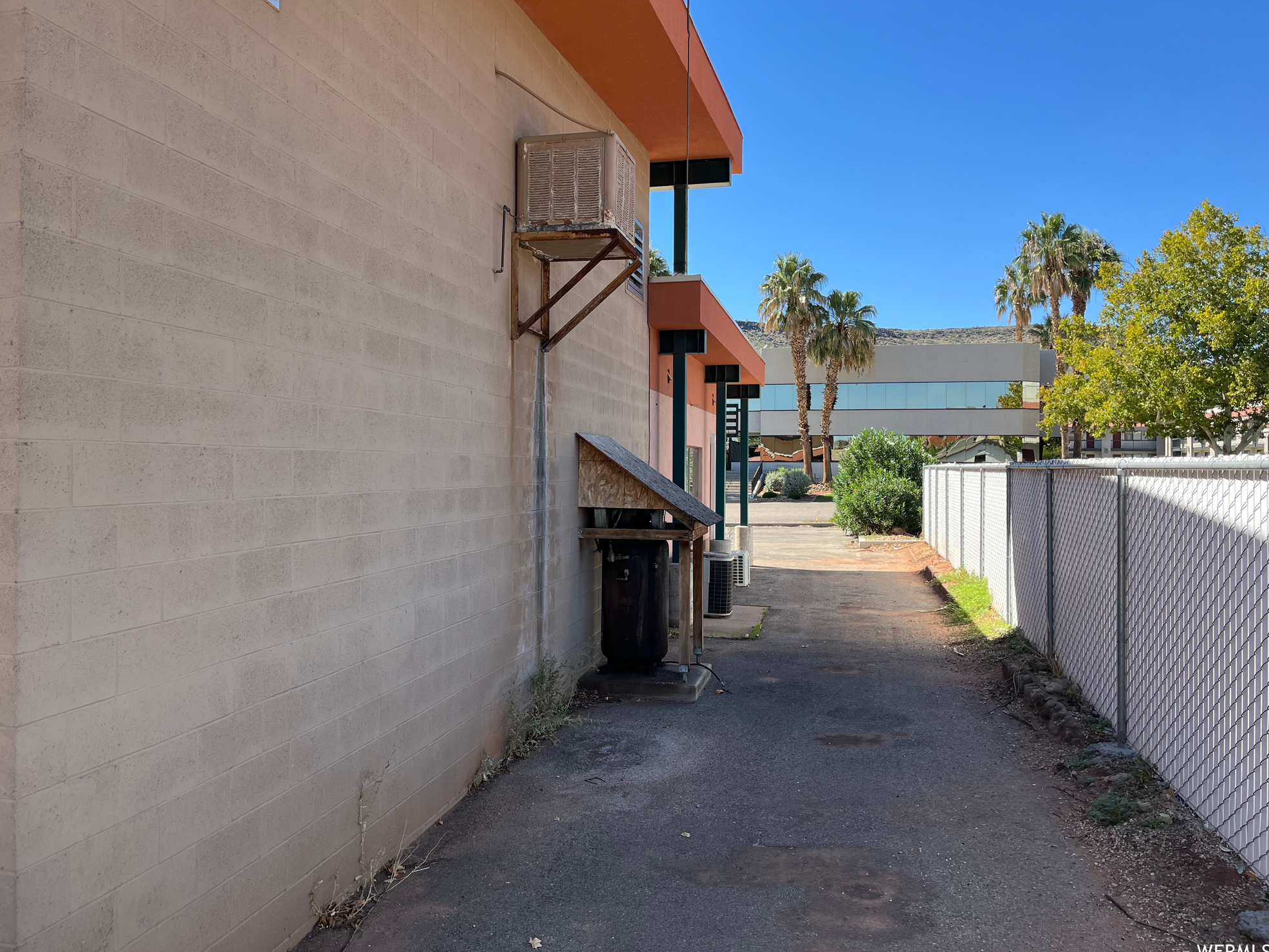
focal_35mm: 27
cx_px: 613
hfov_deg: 65.3
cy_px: 465
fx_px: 990
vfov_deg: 51.4
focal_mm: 5.1
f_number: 1.6
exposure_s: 1/1212
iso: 50
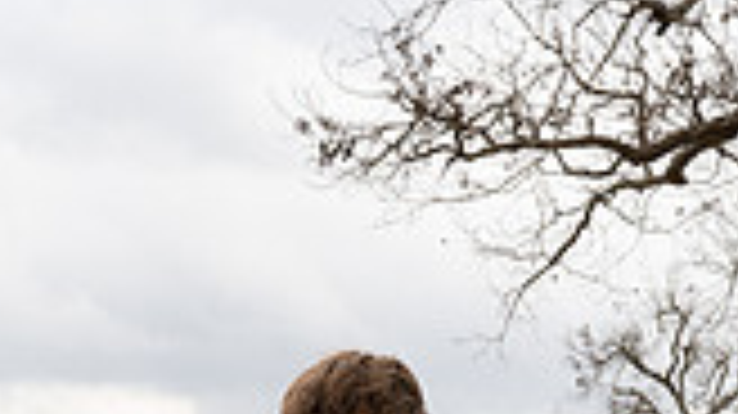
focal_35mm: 109
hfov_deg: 19.6
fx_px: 2132
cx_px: 279
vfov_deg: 9.8
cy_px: 999
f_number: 10
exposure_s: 1/250
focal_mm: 38
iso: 400
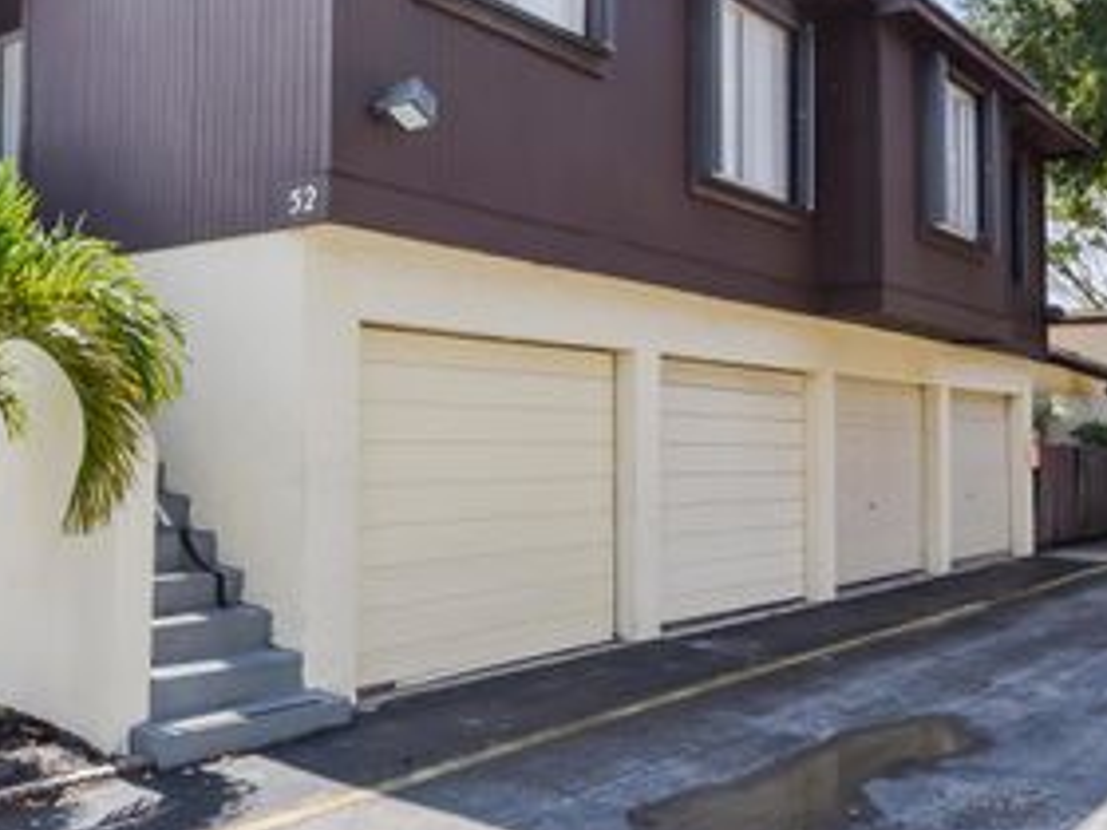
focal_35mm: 36
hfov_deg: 51.3
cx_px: 498
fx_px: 1151
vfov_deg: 38.9
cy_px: 235
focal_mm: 21
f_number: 9
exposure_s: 1/200
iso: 100
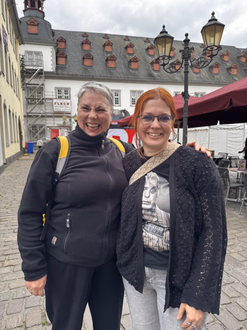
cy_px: 165
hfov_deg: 56.8
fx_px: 228
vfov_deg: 71.6
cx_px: 124
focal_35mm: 24
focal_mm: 6.76
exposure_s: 1/124
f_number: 1.78
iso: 50
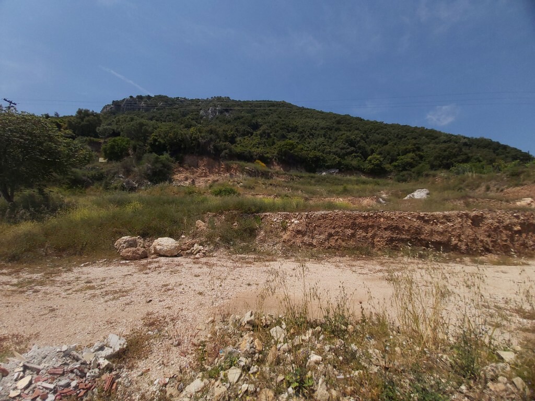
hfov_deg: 110.5
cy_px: 200
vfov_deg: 94.5
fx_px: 185
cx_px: 268
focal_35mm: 12
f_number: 2.2
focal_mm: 1.42
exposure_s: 1/3038
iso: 40
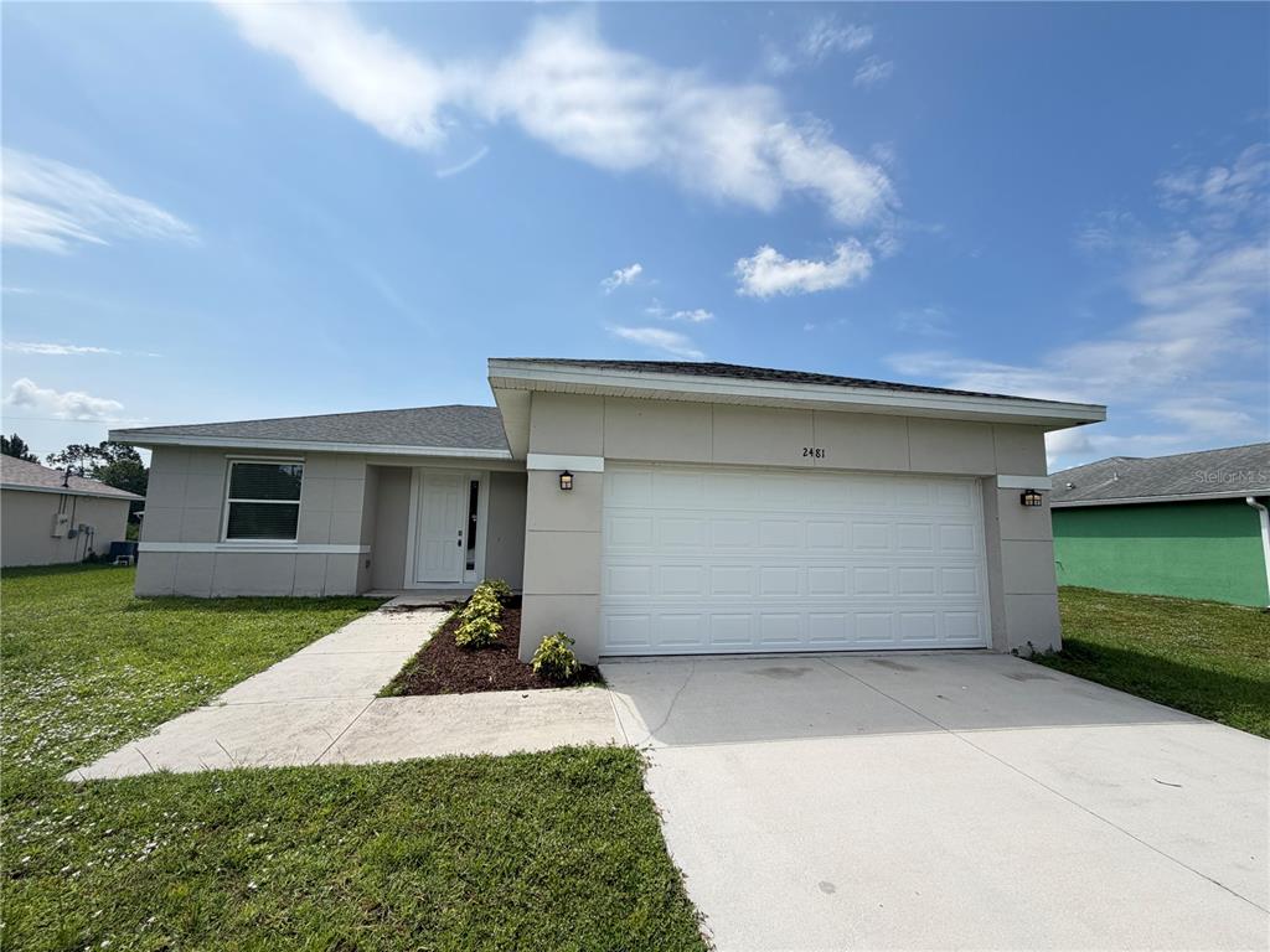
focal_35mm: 14
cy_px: 476
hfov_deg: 102.1
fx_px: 514
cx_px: 635
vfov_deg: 85.7
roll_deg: -0.8
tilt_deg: +5.9
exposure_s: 1/1033
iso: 32
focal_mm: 2.22
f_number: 2.2
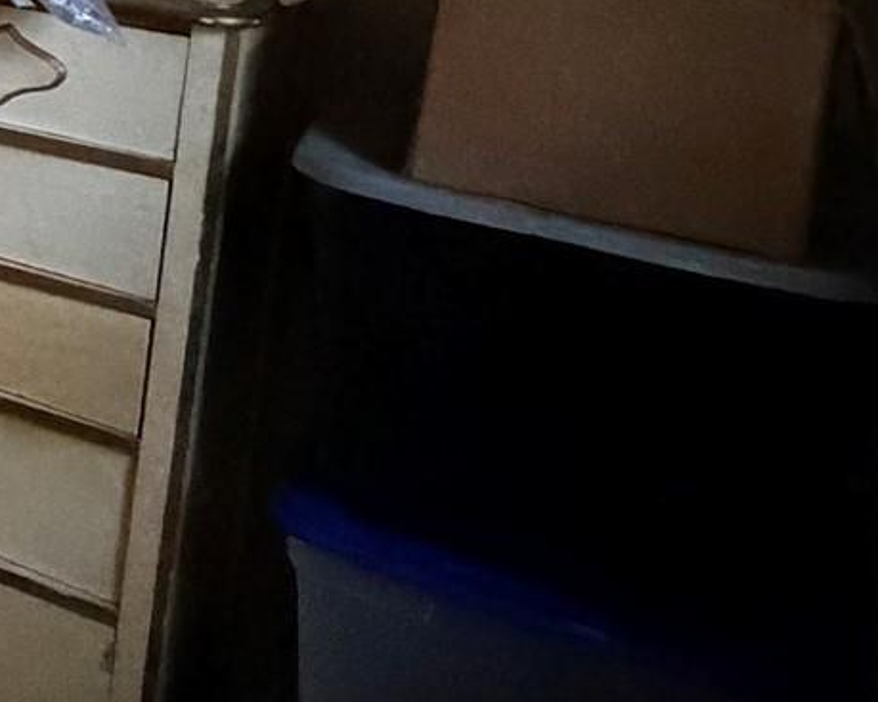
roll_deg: -0.2
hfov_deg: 18.8
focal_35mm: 61
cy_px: -140
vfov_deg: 22.9
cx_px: -895
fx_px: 1585
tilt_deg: -8.5
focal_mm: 2.22
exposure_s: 1/40
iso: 1250
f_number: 2.2
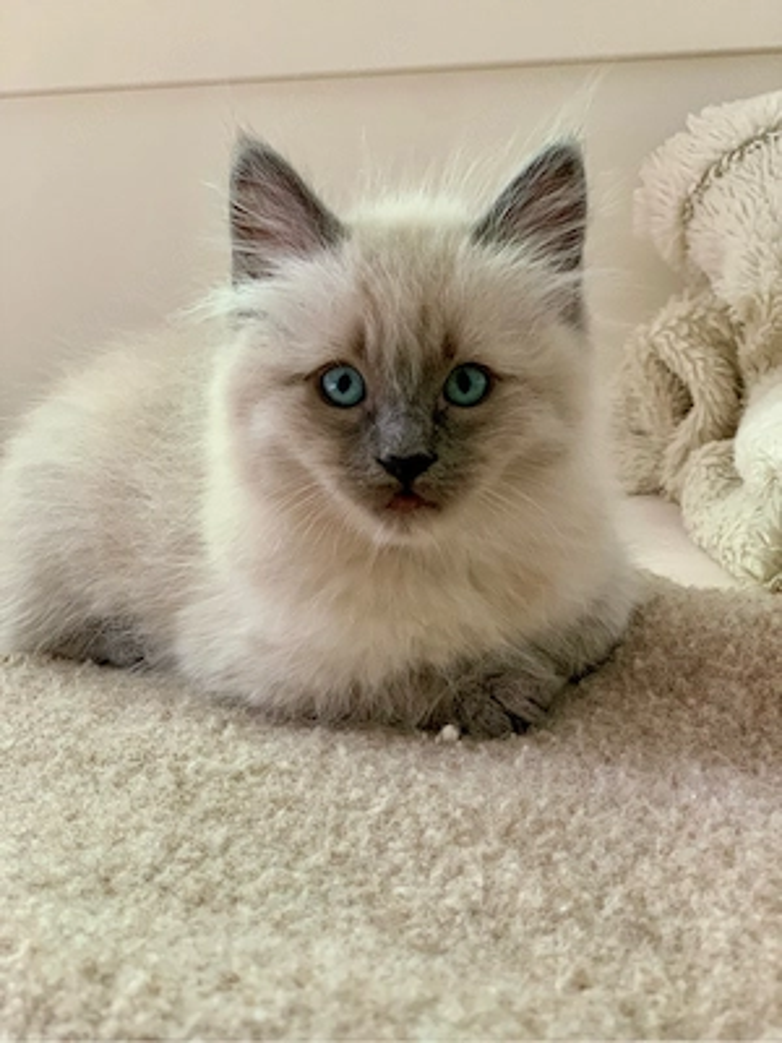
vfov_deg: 36.8
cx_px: 391
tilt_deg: -10.8
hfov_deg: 28.0
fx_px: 1566
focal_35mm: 52
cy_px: 522
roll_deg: +3.3
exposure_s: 1/60
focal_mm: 6
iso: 250
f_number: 2.4
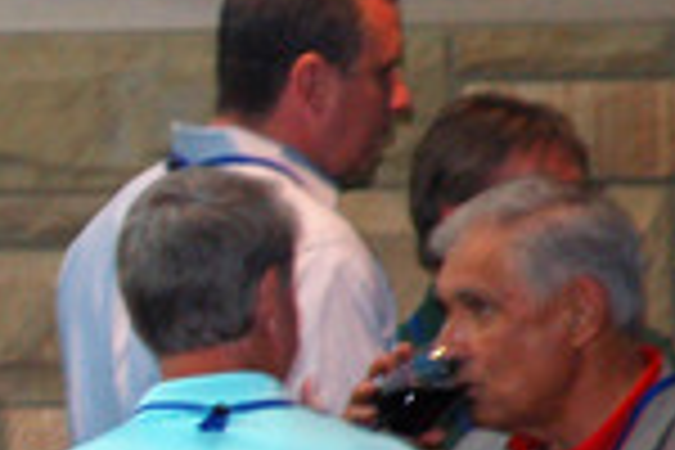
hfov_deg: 1.7
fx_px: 22898
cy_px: 434
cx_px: -598
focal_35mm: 1221
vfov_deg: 1.1
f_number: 5.6
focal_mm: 175
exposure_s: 1/60
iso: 400
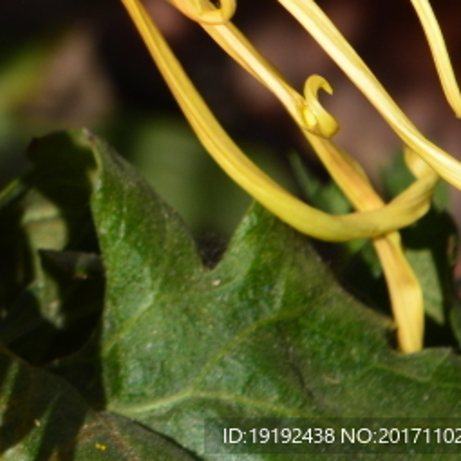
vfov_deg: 1.6
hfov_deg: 1.6
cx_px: -293
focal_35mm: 1127
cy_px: -144
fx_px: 16981
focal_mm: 220
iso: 200
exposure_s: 1/250
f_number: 13
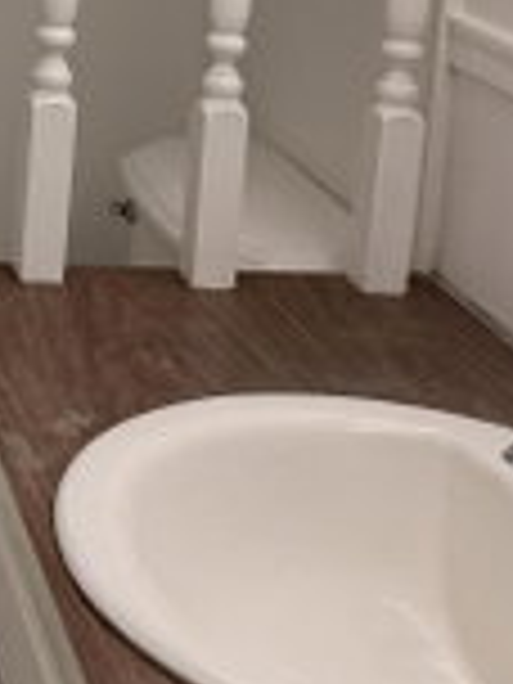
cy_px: -130
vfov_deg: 23.5
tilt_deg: -5.4
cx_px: -212
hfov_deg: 17.7
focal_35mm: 76
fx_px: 1502
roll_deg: -3.8
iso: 160
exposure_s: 1/222
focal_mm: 6.76
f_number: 1.78
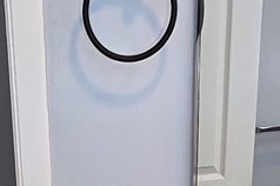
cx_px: 66
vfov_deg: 12.7
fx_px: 707
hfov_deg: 22.2
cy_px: 398
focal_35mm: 91
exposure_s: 1/60
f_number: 2.2
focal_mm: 2.2
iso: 100
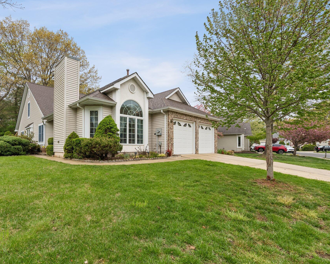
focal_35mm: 17
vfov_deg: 77.0
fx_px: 166
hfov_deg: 88.5
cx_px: 132
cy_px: 132
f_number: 7.1
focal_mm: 15
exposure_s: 1/320
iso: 250
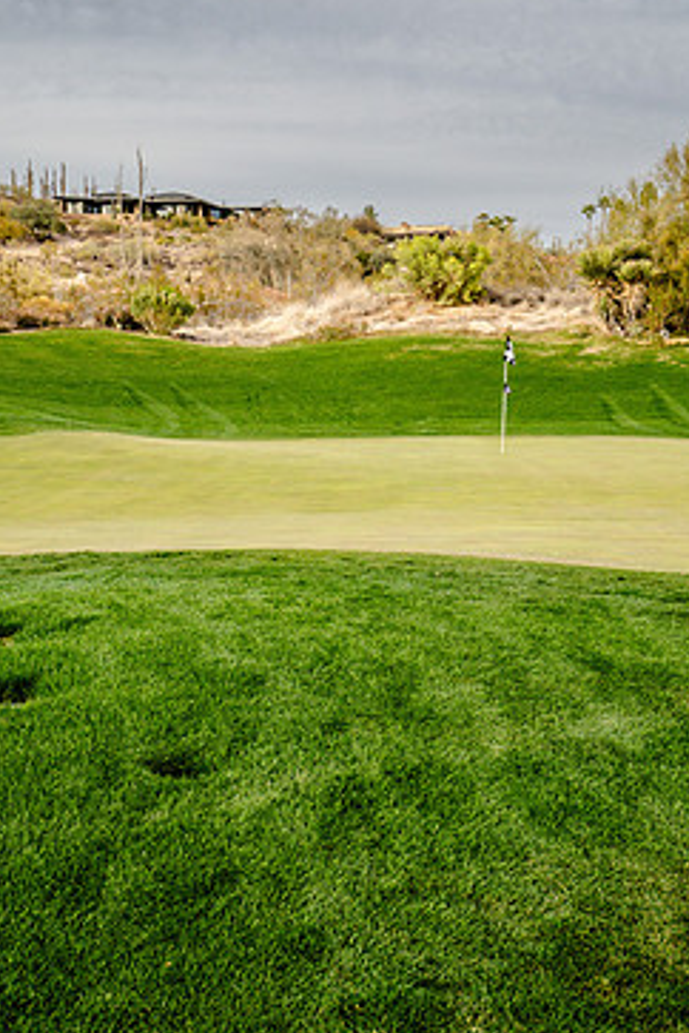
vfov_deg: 35.6
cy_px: 508
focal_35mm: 56
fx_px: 1608
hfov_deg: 24.2
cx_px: 344
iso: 500
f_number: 9
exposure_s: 1/320
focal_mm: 35
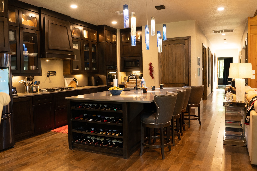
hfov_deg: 63.7
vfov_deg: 44.9
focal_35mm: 29
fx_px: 207
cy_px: 86
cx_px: 127
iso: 2000
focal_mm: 28
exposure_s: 1/160
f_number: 2.2
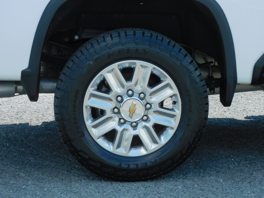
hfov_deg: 15.8
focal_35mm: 125
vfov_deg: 11.9
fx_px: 953
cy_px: 99
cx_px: 132
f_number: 5
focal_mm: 22.4
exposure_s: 1/320
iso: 125
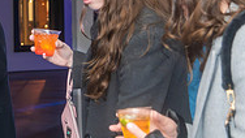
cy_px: 36
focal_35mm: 142
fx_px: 923
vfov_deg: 8.5
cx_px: 48
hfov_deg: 15.0
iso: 2500
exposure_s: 1/160
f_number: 4
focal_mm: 44
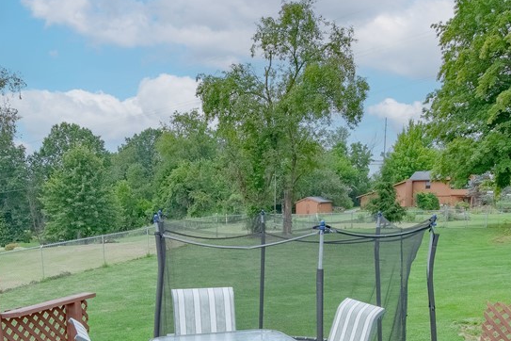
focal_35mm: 38
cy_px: 321
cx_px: 231
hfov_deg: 50.6
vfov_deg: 32.9
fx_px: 539
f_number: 14
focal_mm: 13
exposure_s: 1/13
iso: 320
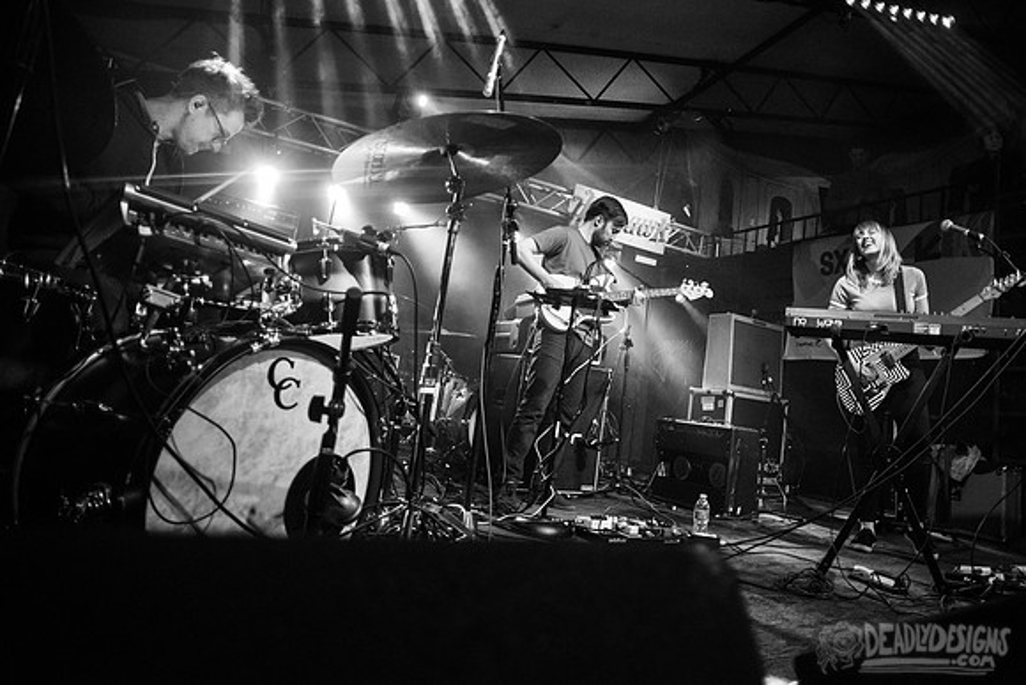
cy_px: 302
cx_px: 574
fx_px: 637
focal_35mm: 22
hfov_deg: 77.4
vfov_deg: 56.3
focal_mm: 20
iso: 3200
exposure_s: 1/125
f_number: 2.8
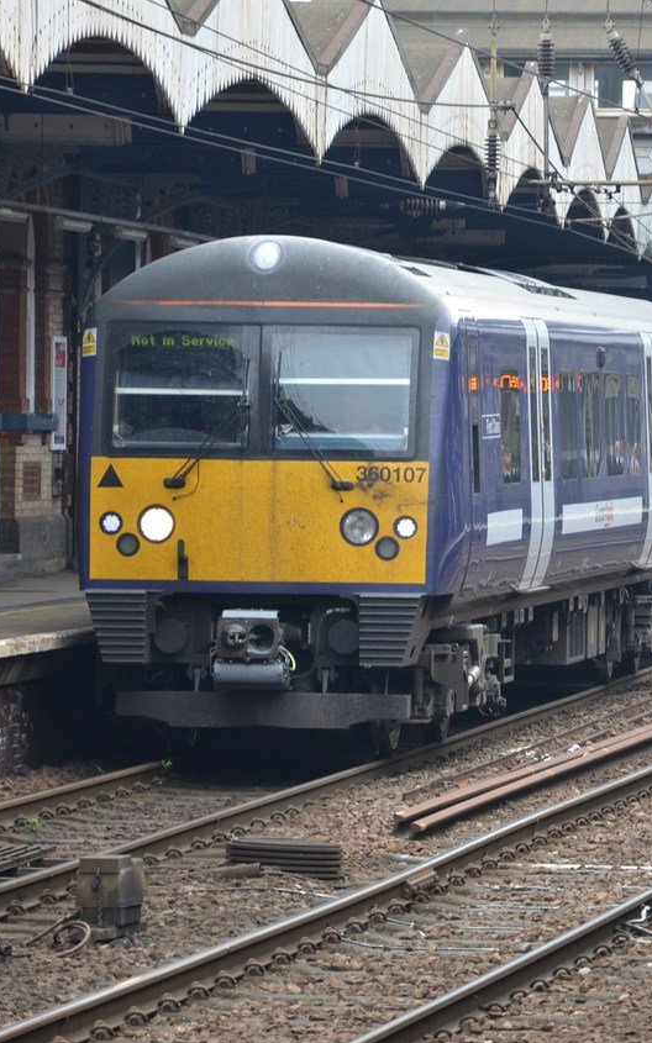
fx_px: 6903
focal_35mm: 243
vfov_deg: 8.6
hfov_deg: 5.4
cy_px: 522
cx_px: 508
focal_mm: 105
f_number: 5.6
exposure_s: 1/125
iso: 250
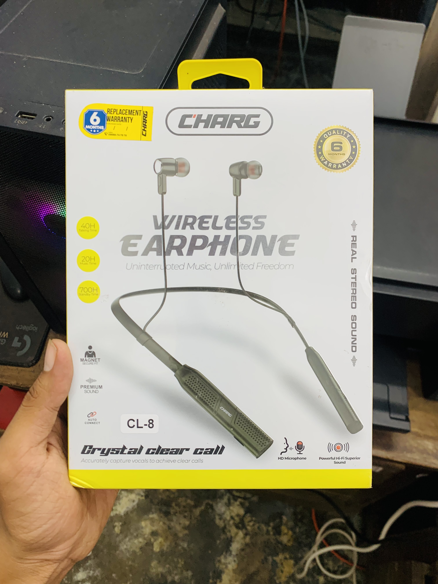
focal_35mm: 26
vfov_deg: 67.3
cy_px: 292
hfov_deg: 53.1
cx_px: 219
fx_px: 439
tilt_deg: -55.1
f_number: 1.8
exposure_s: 1/100
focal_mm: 4.25
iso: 64
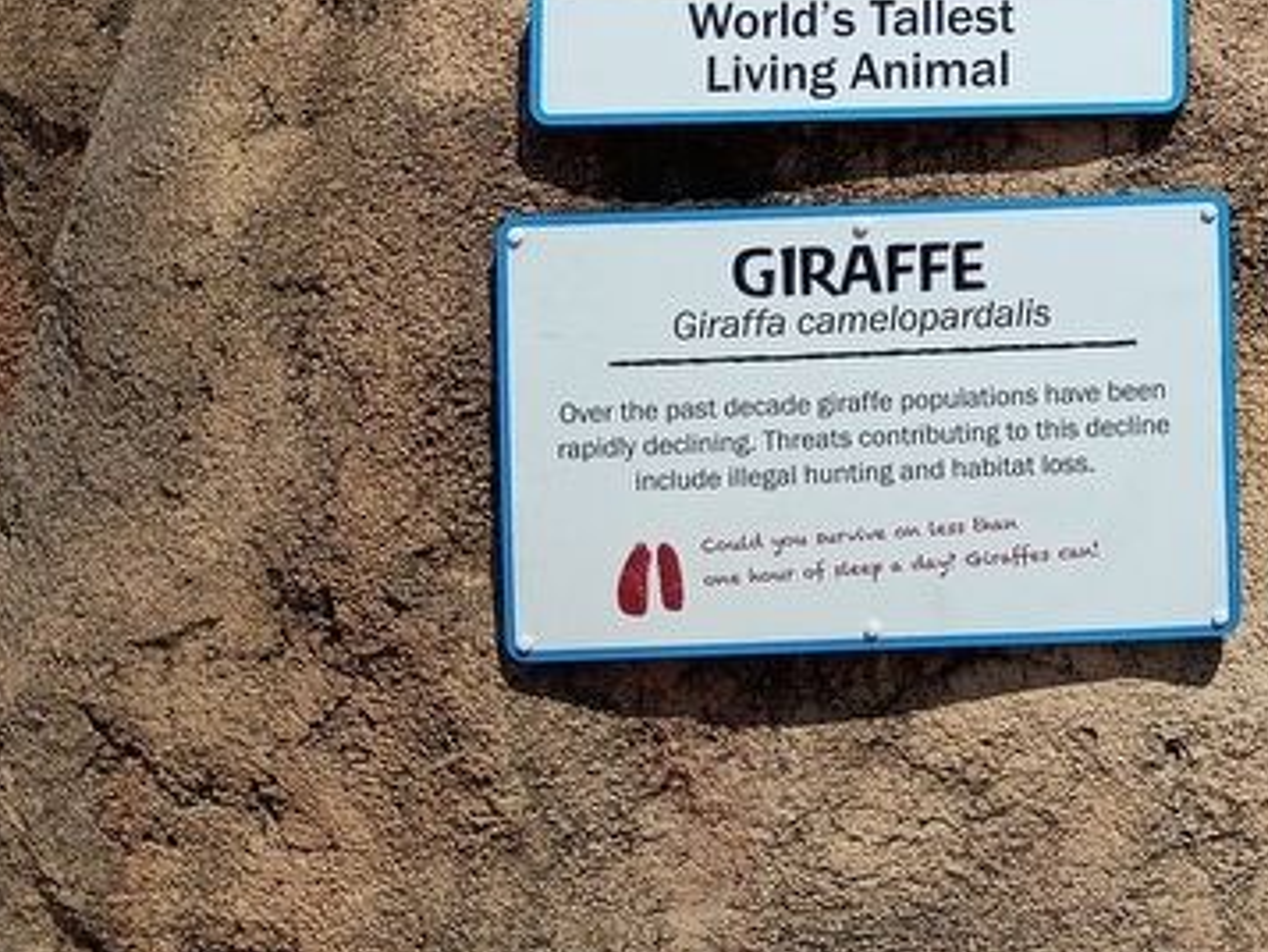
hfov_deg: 27.6
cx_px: 1343
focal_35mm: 65
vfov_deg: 21.7
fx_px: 2382
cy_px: -36
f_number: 1.8
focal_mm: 4.27
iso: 101
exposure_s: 1/2137
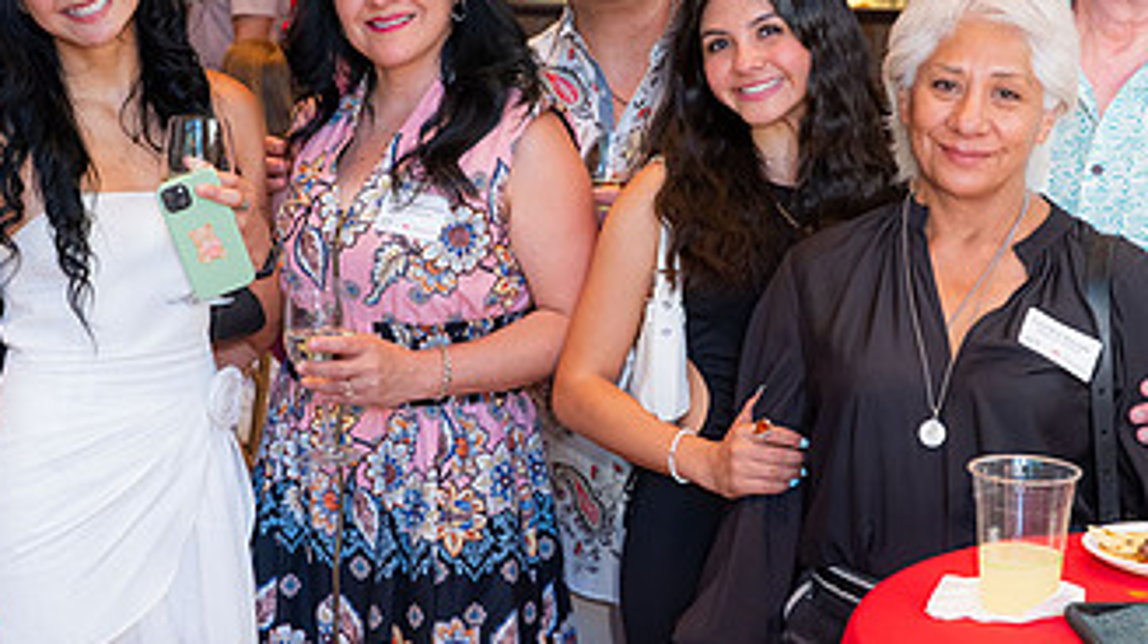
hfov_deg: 27.9
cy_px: 238
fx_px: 2312
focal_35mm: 76
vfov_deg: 15.8
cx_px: 494
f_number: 4
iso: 2000
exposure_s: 1/125
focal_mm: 41
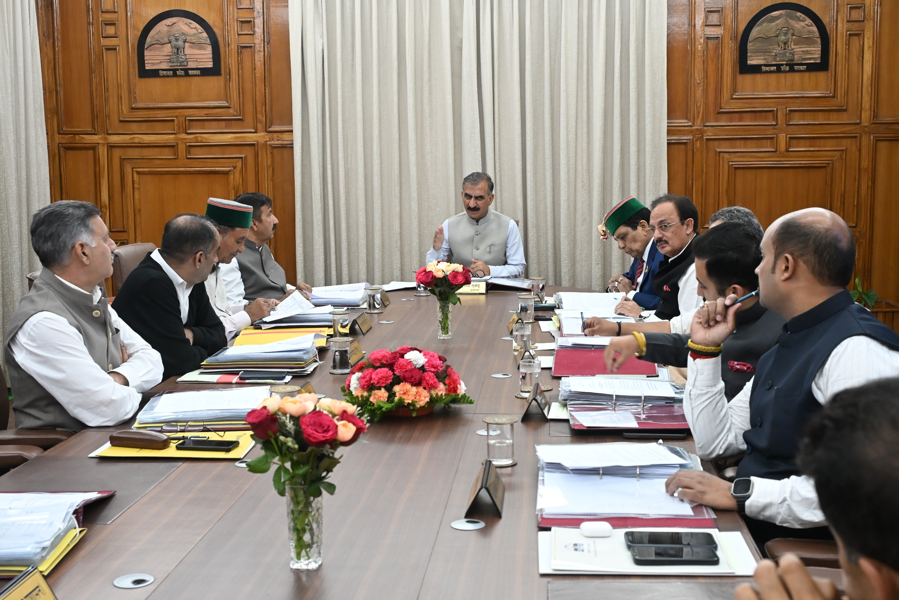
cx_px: 450
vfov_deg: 29.3
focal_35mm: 46
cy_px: 300
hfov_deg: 42.7
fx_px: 1149
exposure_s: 1/40
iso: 3200
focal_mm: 46
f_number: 8
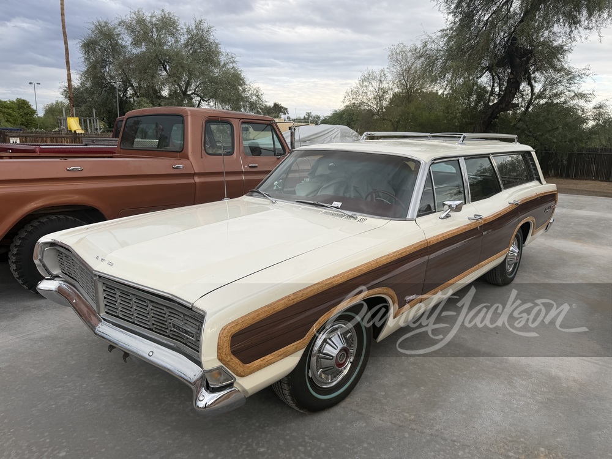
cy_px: 230
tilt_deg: -11.4
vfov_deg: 56.8
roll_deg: -1.5
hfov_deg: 71.6
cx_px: 306
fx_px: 424
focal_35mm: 24
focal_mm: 6.76
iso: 80
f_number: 1.78
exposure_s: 1/521
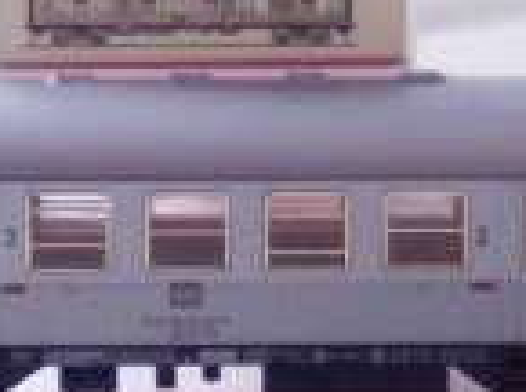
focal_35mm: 274
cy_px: 83
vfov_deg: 5.4
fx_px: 4153
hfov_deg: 7.2
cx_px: 200
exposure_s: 1/160
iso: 800
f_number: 4.4
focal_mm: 11.9
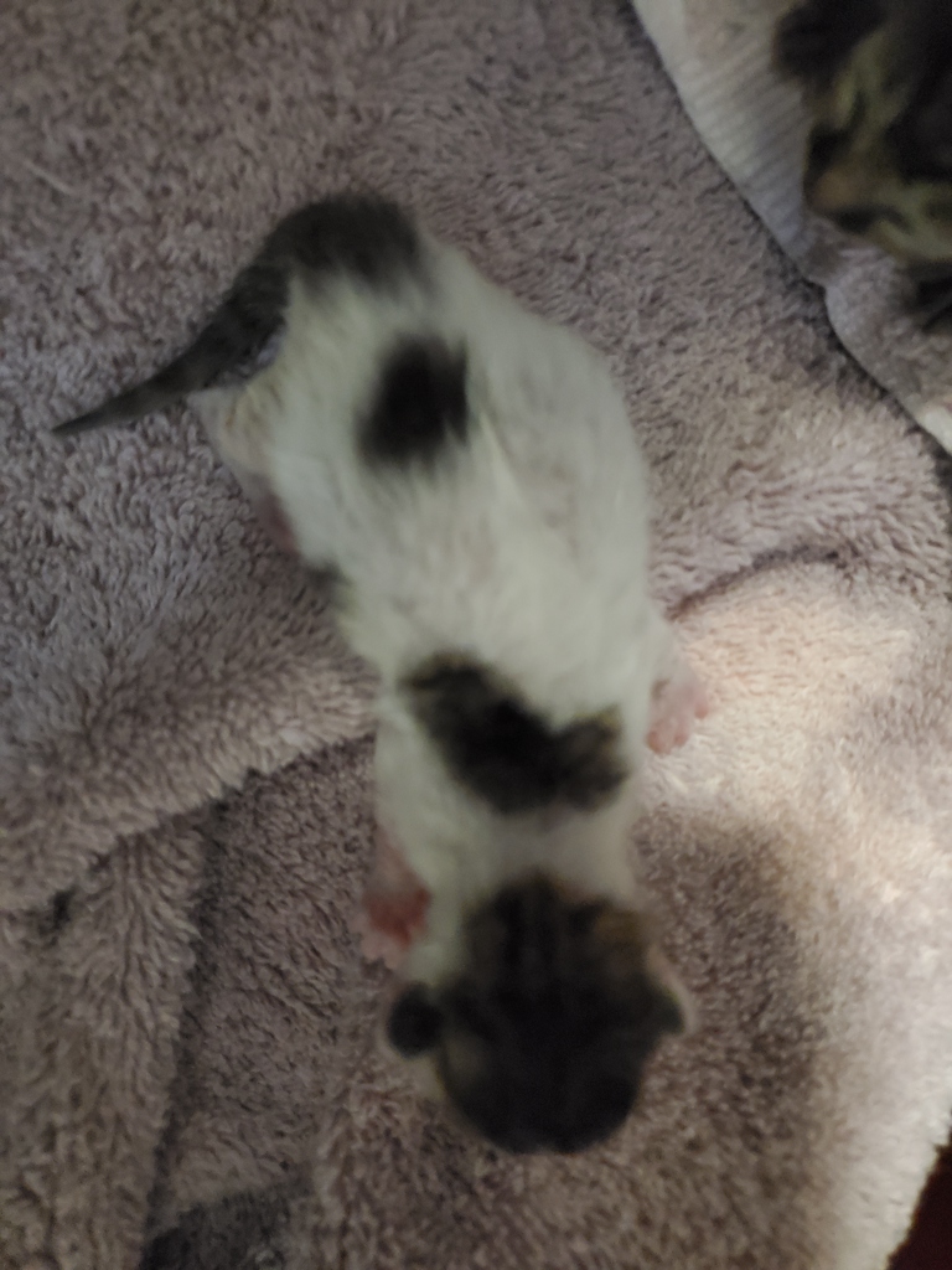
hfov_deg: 53.1
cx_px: 476
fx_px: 953
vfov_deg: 67.3
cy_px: 635
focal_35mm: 26
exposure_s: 1/30
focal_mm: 4.3
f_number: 1.5
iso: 1250
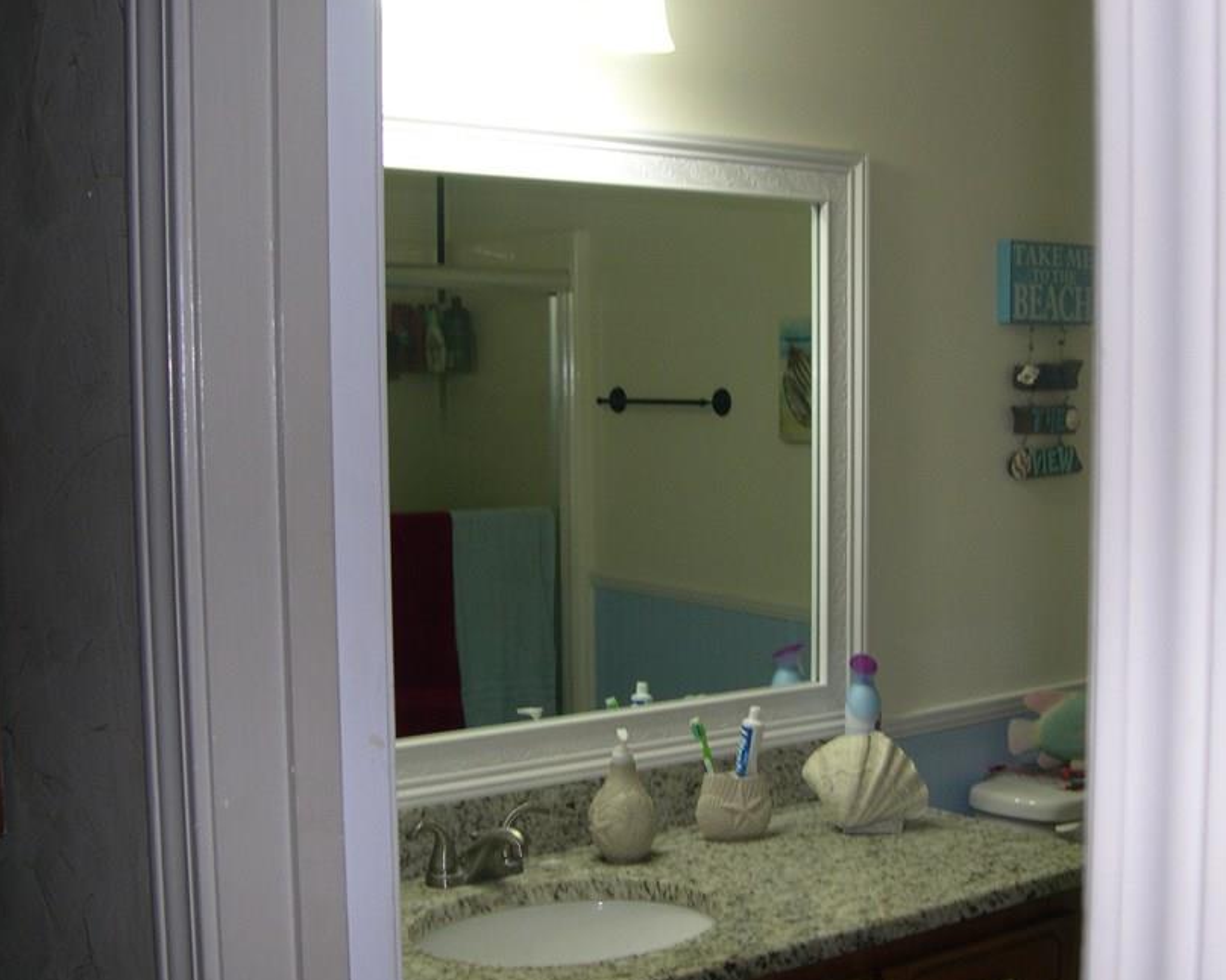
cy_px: 554
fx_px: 1705
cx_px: 699
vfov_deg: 32.0
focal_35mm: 47
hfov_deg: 39.5
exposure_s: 1/30
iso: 100
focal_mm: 8
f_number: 2.8
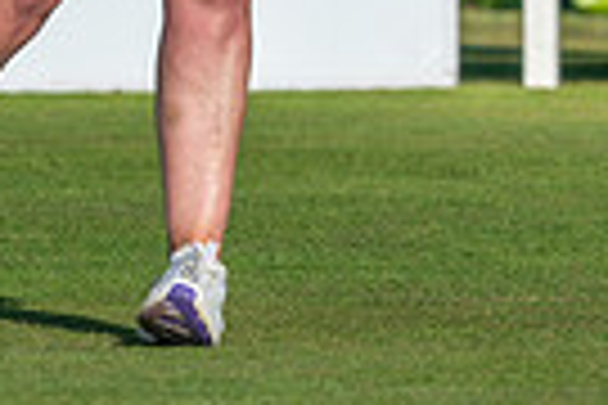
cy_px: -452
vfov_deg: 1.1
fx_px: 21836
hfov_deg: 1.6
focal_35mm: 1293
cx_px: 203
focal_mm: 300
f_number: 5
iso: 200
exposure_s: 1/2000
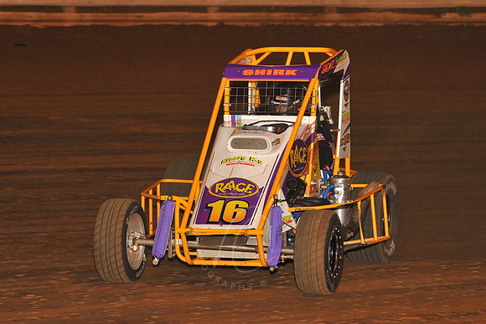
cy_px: 162
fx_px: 1823
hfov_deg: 15.2
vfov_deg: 10.2
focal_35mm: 135
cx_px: 243
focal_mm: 135
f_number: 6.3
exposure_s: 1/320
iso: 1000
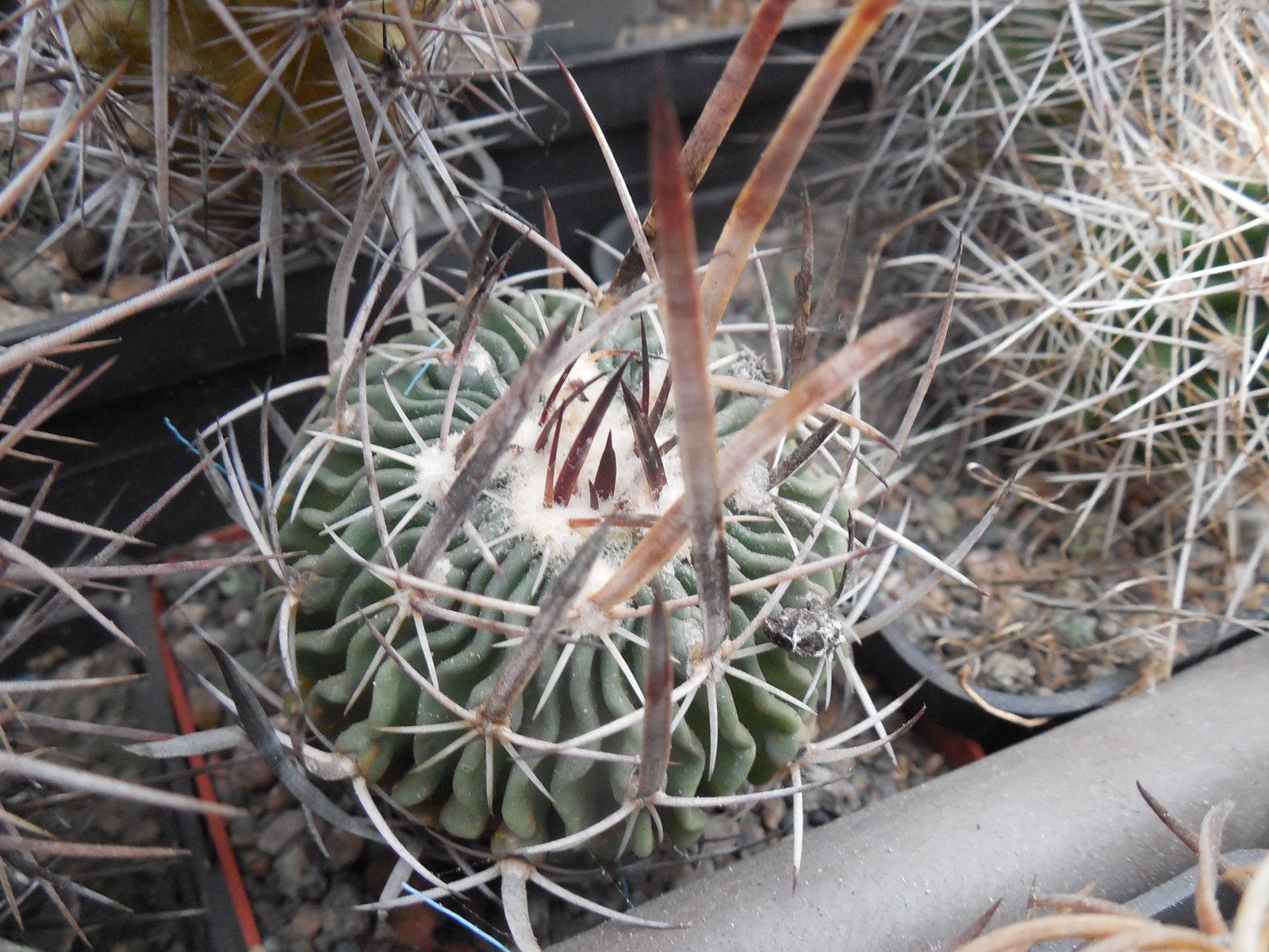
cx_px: 634
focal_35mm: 31
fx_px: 1136
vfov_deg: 45.4
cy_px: 476
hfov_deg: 58.4
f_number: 3.6
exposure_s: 1/13
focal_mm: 5.6
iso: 400
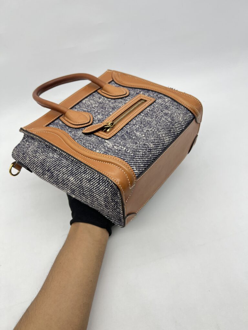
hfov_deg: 53.1
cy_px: 165
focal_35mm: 26
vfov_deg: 67.3
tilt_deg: -47.4
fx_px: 248
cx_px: 124
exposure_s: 1/100
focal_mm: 5.7
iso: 40
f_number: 1.5
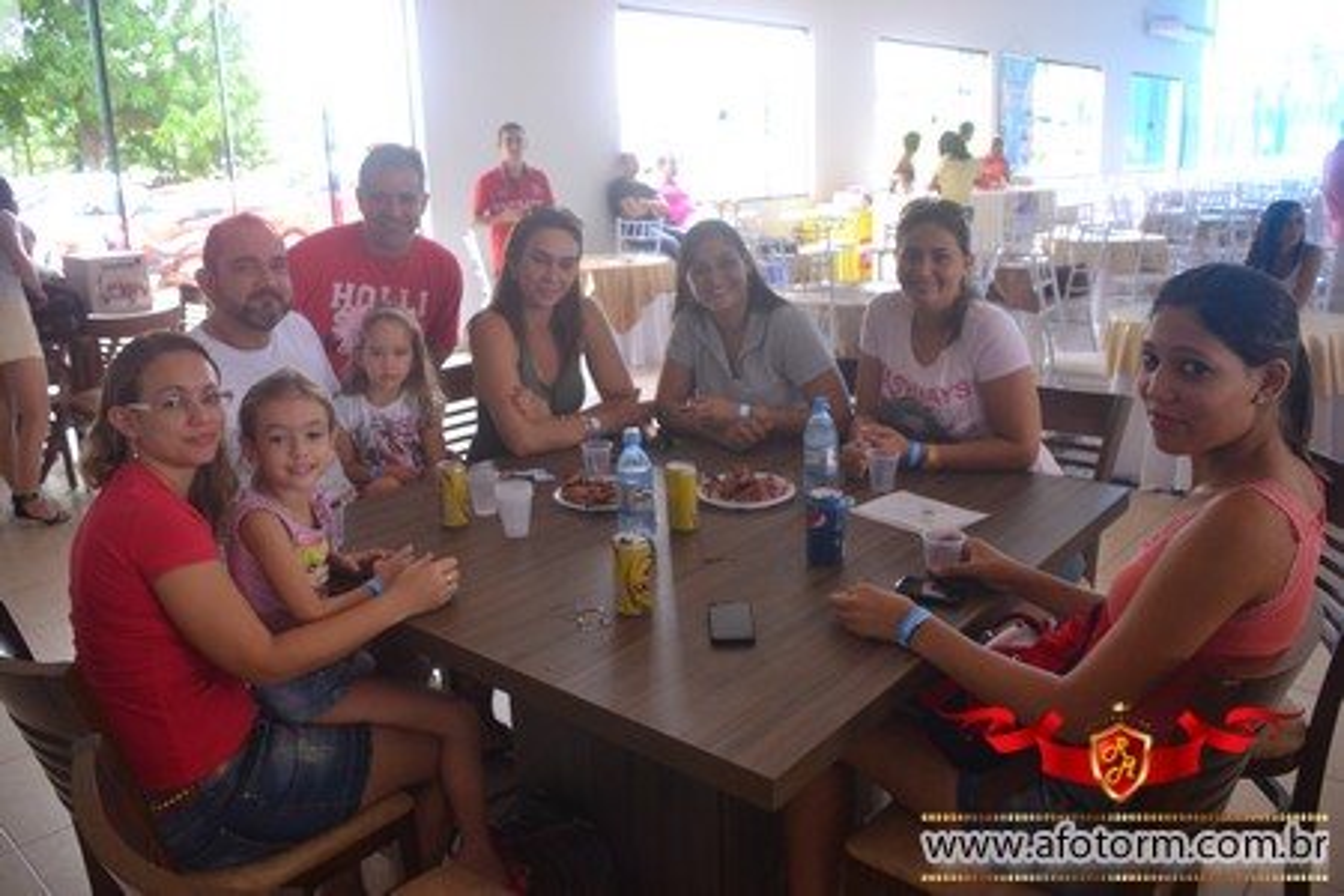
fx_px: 1120
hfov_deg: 61.9
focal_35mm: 30
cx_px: 672
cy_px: 448
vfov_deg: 43.6
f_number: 3.5
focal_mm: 20
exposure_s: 1/60
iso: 640
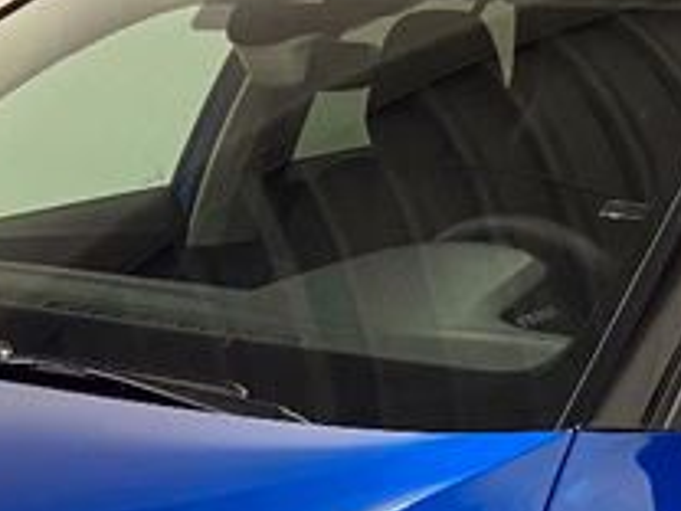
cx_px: 121
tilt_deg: -22.0
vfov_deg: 14.0
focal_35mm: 100
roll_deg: +0.9
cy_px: 734
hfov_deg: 19.4
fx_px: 1967
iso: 320
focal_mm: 4.25
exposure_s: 1/50
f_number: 1.8
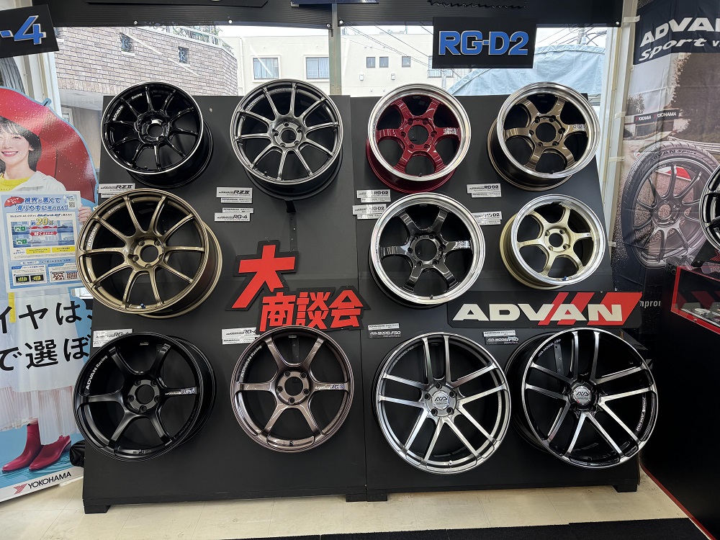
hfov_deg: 71.6
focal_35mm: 24
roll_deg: +1.2
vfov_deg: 56.8
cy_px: 270
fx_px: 499
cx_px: 360
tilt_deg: -13.3
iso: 125
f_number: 1.78
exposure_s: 1/100
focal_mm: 6.76
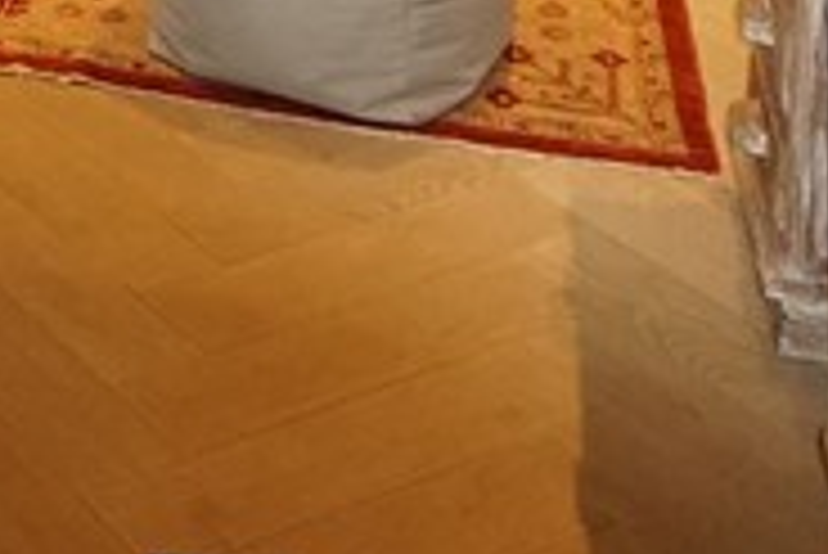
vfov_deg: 12.4
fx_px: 2026
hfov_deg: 20.1
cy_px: -761
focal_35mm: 88
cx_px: -387
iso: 2000
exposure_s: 1/60
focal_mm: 10
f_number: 5
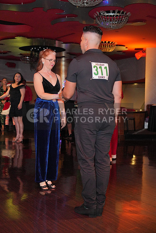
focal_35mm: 46
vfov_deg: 42.7
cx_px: 78
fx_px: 299
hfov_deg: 29.3
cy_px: 116
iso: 4000
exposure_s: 1/160
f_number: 4
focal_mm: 46
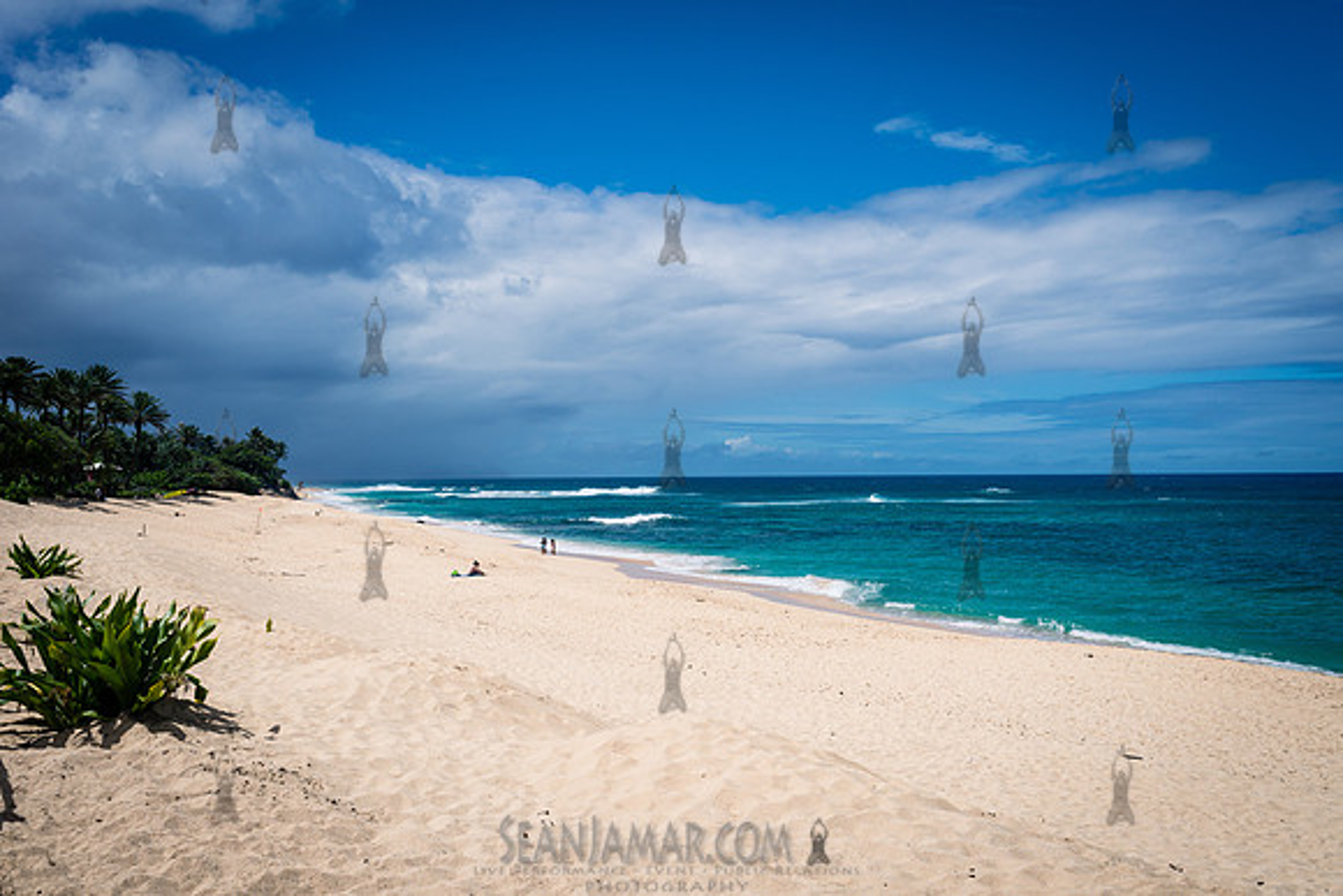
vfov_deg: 37.2
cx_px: 672
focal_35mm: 36
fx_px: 1333
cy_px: 448
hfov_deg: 53.5
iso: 250
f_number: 13
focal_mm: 35
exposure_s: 1/320
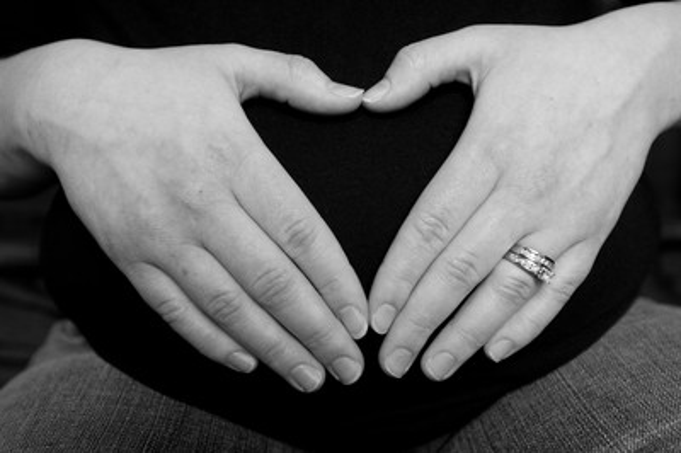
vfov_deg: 36.8
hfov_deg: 53.2
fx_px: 680
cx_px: 340
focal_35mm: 36
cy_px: 226
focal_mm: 24
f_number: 2.8
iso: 250
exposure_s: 1/200
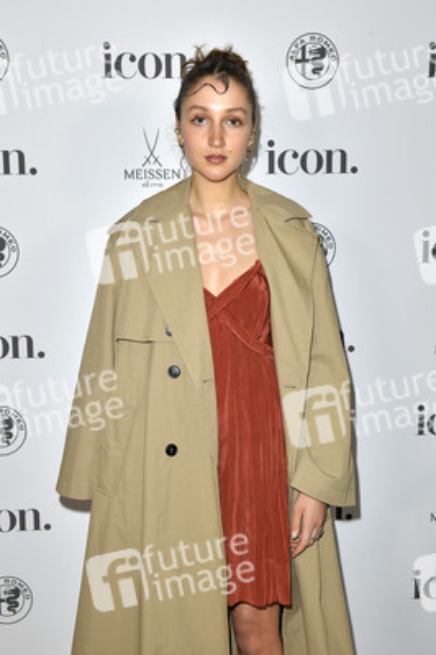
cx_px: 218
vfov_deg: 43.6
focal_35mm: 45
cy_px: 328
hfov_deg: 29.8
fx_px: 819
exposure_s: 1/200
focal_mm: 45
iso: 1250
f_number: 6.3
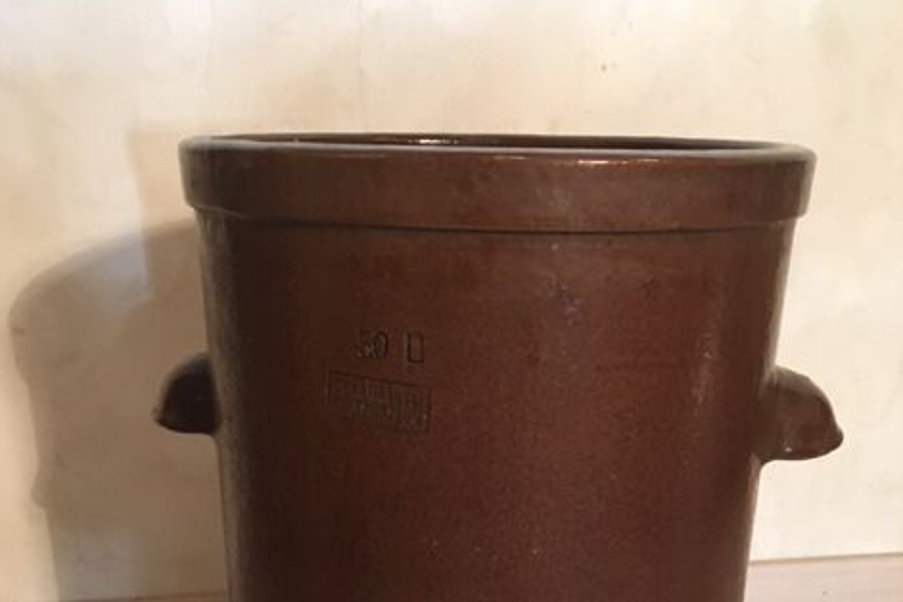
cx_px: 454
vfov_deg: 31.5
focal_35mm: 41
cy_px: 512
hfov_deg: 47.4
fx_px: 1028
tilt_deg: -19.8
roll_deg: -0.7
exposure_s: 1/17
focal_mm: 4.15
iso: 400
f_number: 2.2
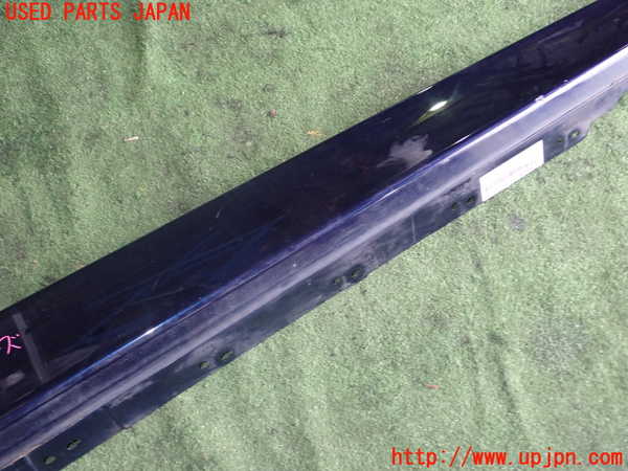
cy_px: 236
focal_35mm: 36
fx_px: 653
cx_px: 314
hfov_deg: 51.4
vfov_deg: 39.7
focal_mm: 6.37
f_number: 2.5
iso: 250
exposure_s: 1/40
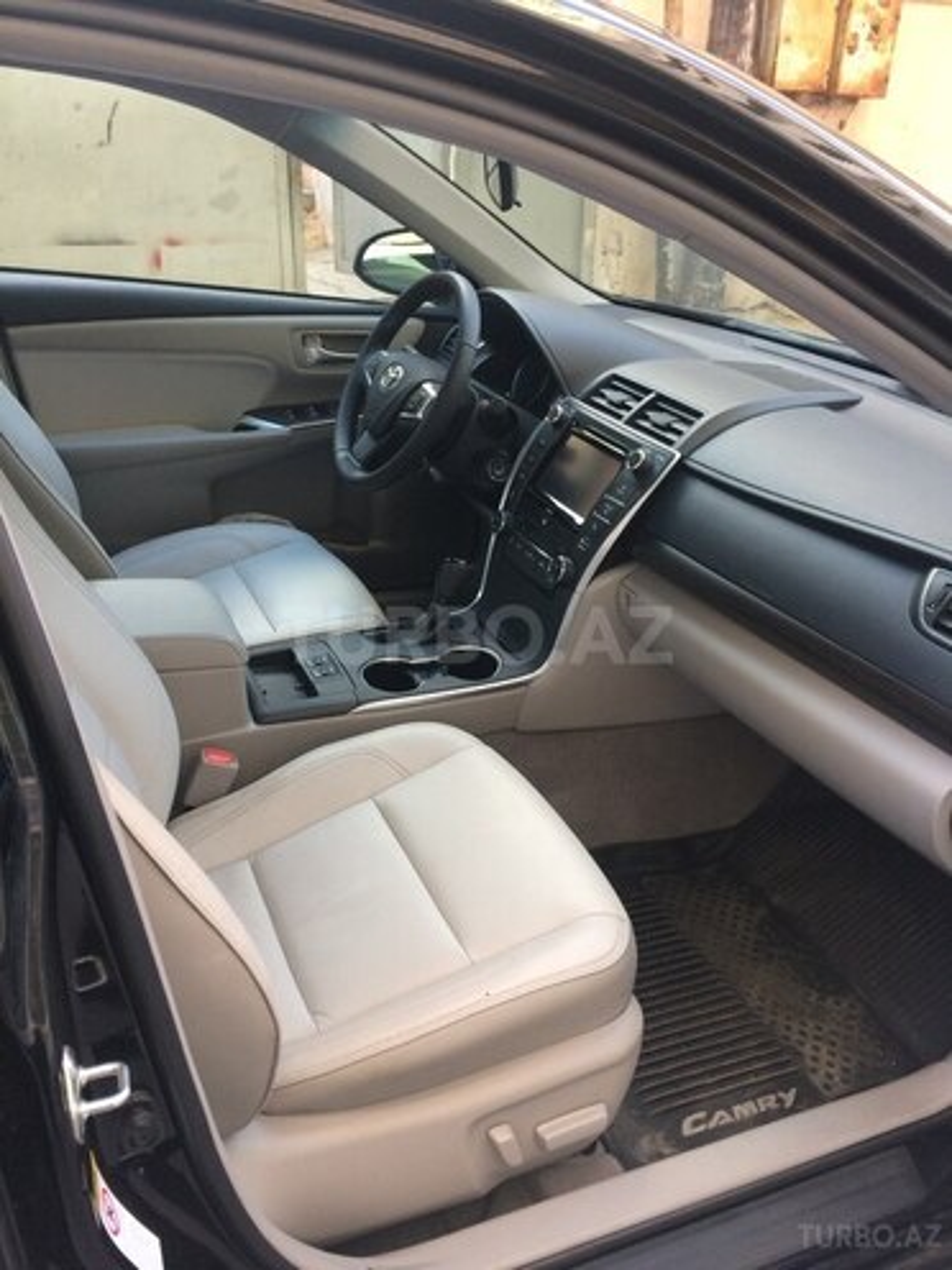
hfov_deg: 48.2
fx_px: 1063
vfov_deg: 61.7
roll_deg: -1.6
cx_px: 476
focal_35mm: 29
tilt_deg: -28.6
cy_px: 635
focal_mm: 4.15
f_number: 2.2
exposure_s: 1/33
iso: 64
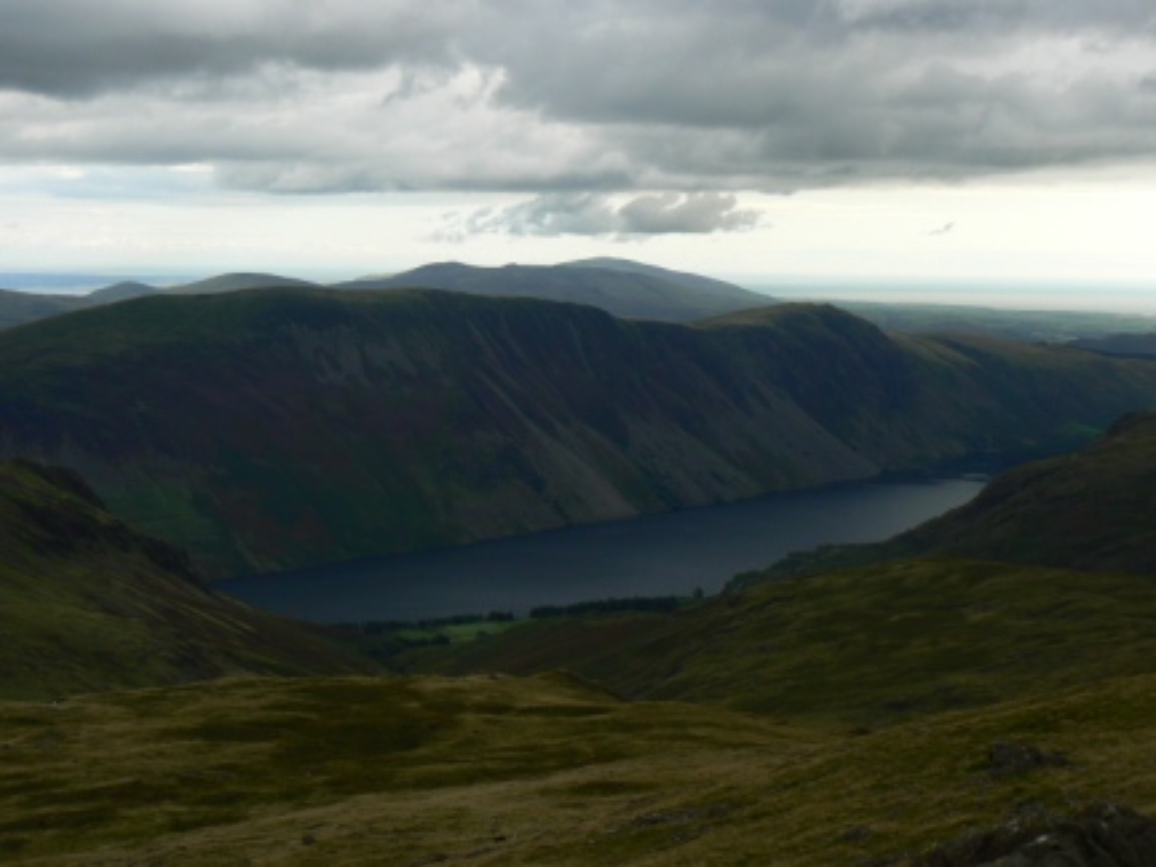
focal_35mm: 57
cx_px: 578
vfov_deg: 25.7
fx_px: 1904
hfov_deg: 33.8
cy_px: 434
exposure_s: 1/250
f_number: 5.6
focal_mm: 9.5
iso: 80
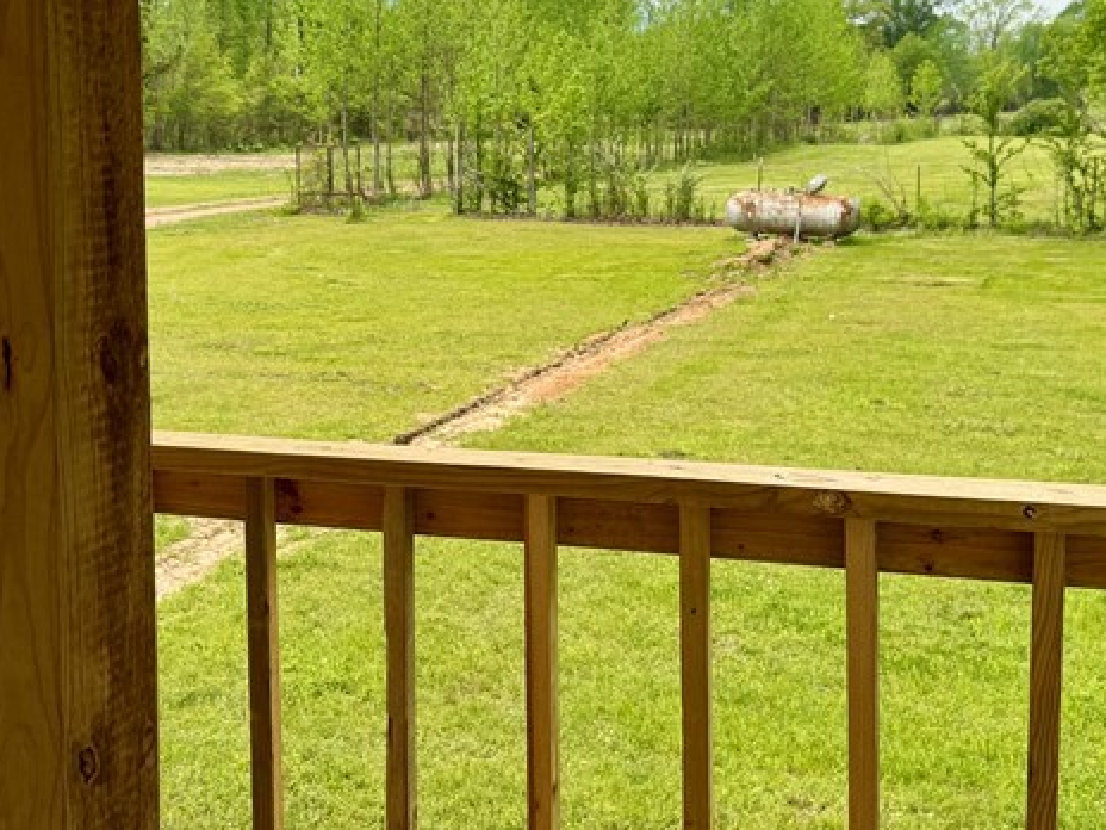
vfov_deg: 27.2
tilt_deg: -5.7
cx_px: 367
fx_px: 1693
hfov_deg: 35.8
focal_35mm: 53
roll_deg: +0.8
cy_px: 227
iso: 80
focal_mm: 6.76
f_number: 1.78
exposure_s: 1/1238
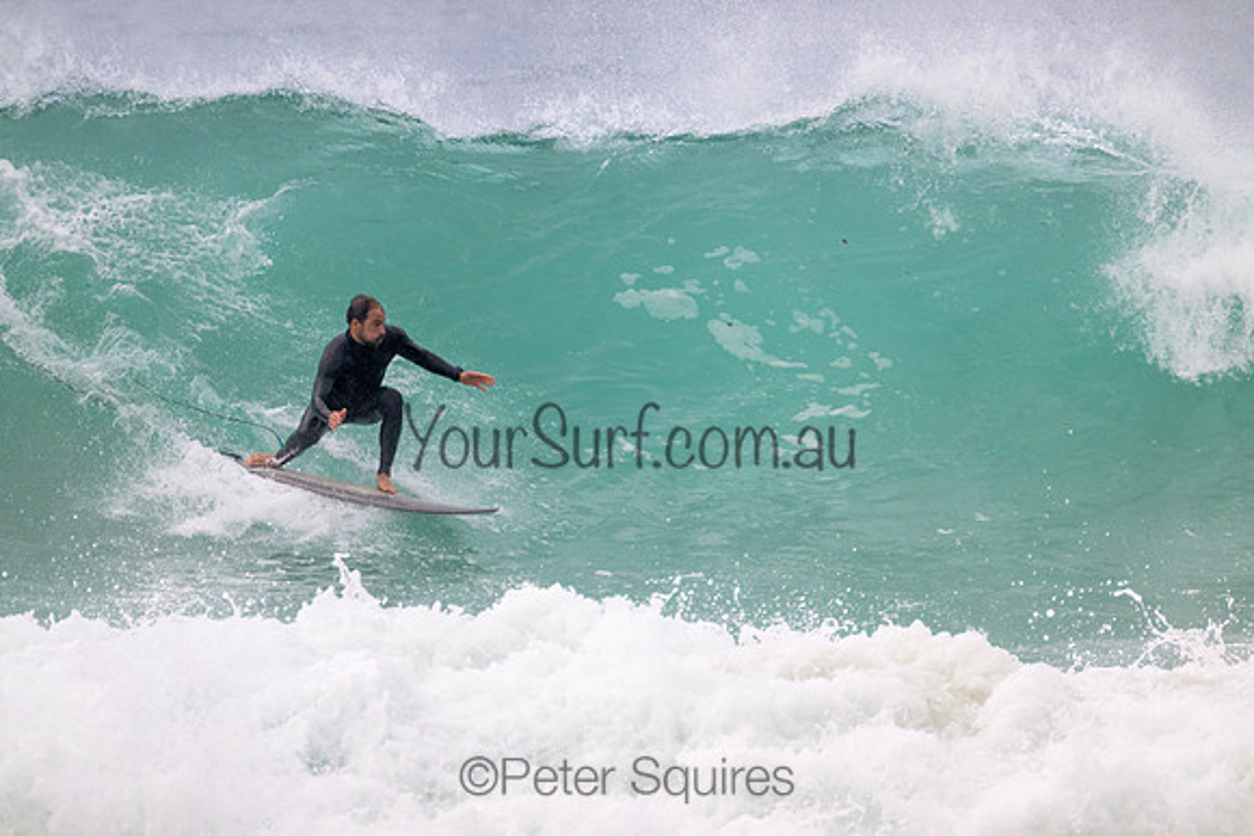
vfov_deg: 1.7
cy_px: 418
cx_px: 627
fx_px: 27872
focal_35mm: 800
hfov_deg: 2.6
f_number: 11
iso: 1400
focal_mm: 800
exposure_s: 1/2000
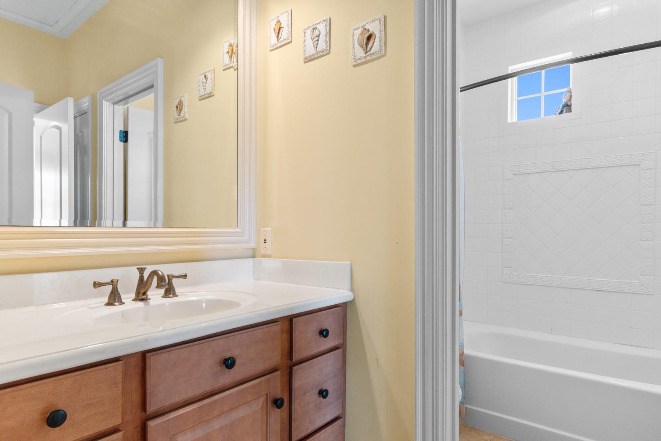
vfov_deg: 59.5
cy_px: 220
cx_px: 330
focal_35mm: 21
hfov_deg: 81.2
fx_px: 386
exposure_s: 1/15
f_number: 5
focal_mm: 14
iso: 100
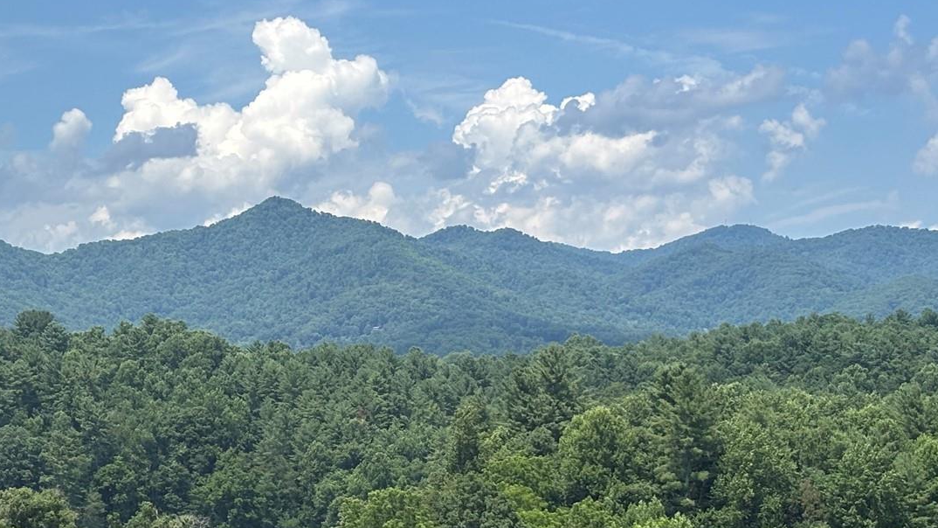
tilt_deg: +0.7
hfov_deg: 19.7
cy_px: 382
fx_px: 2686
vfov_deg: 11.2
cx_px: 232
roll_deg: +0.8
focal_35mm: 108
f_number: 1.6
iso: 32
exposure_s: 1/2571
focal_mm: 5.96
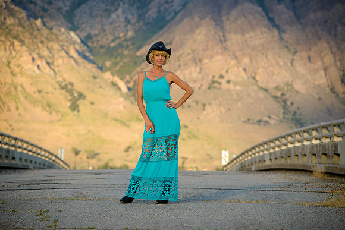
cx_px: 172
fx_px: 1629
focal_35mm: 170
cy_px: 115
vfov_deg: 8.1
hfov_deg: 12.1
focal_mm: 170
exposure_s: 1/640
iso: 200
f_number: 5
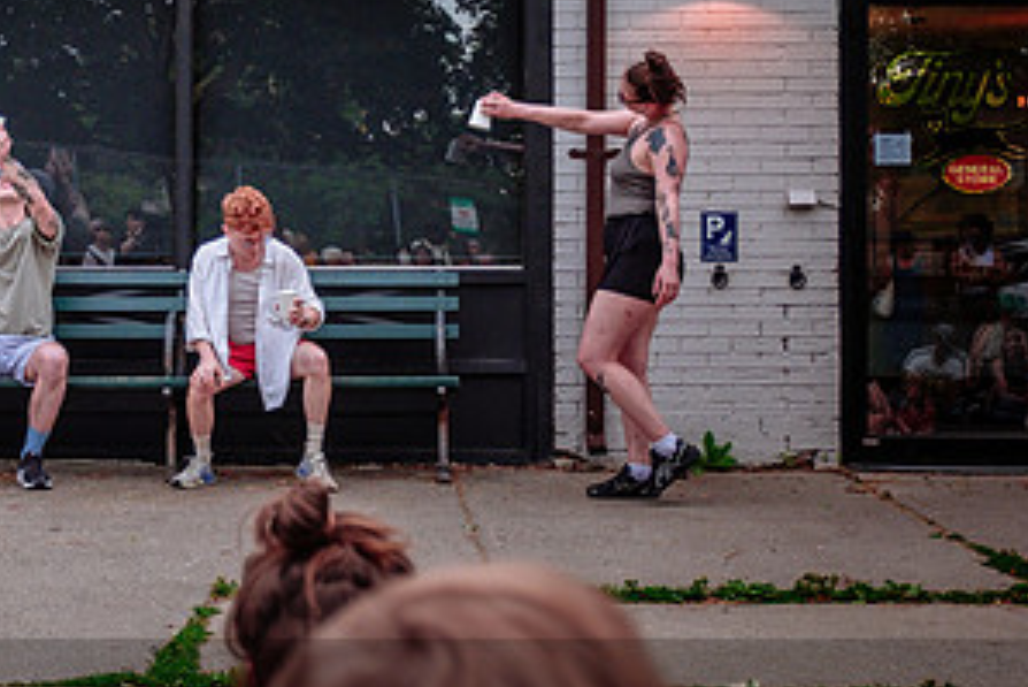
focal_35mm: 76
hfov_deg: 26.2
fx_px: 2171
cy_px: 281
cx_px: 217
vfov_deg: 18.0
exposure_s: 1/320
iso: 800
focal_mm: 25.7
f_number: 2.8
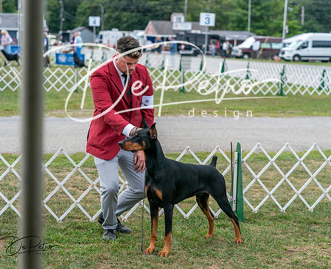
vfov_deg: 17.2
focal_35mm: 90
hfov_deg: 21.1
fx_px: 887
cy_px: 134
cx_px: 164
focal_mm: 79
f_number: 4
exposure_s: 1/1600
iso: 400
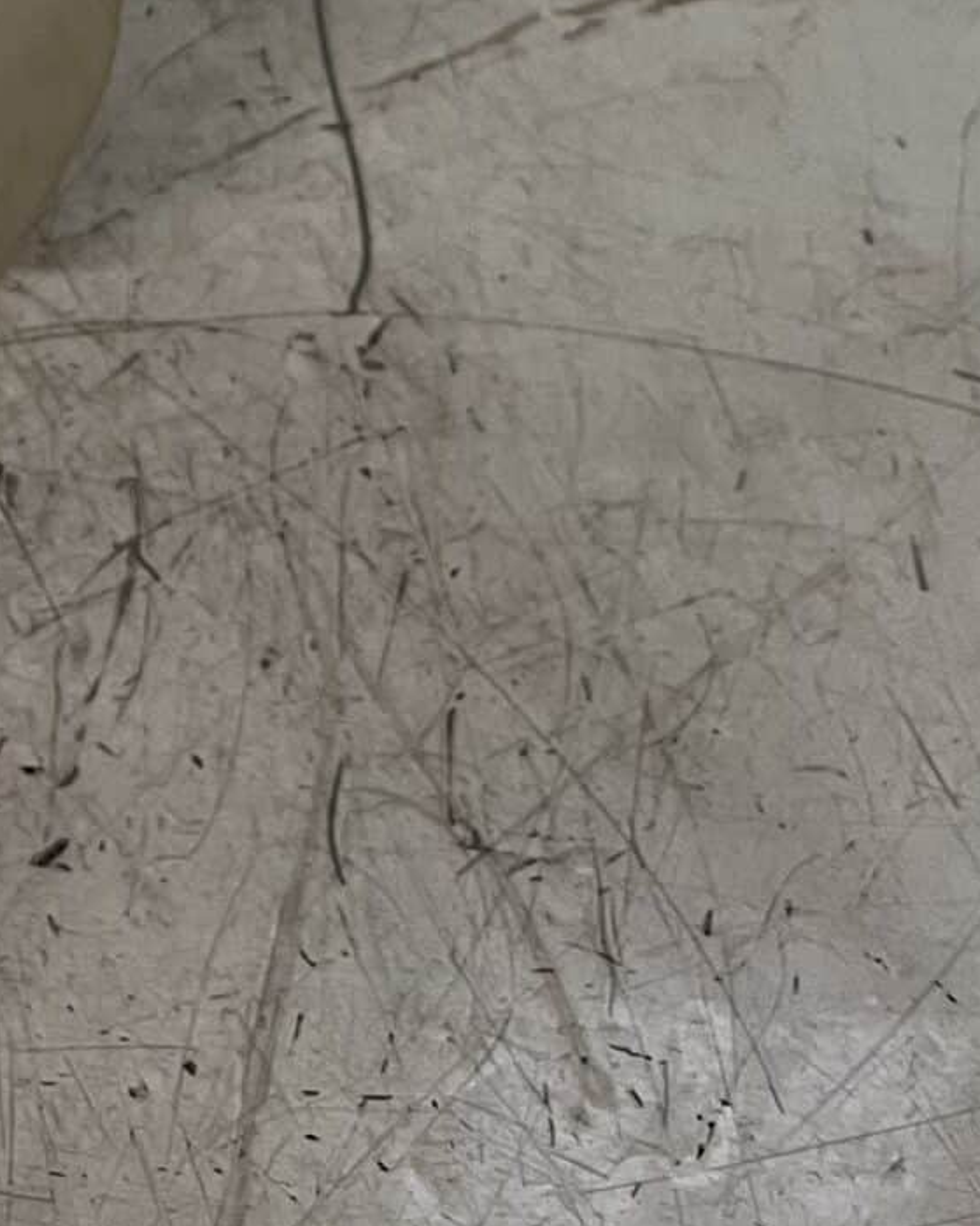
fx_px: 3372
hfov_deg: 14.9
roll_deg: -1.1
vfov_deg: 17.7
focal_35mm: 93
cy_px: -773
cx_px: -656
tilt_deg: -37.7
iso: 80
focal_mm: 5.1
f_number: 1.6
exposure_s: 1/50
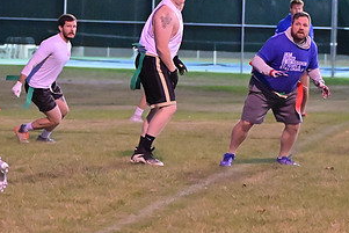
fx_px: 2803
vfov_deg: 4.8
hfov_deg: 7.1
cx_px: 31
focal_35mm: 289
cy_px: 97
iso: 6400
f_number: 4
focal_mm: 100
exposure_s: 1/400
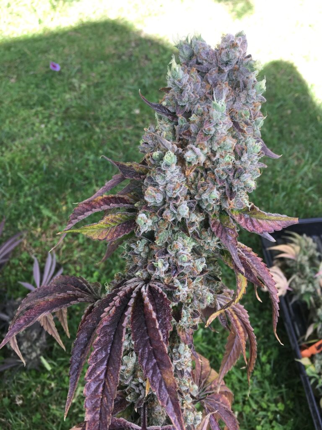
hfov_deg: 48.2
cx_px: 161
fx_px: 360
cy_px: 215
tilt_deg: -56.8
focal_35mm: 29
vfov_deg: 61.7
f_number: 2.2
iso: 25
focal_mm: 4.15
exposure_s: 1/135
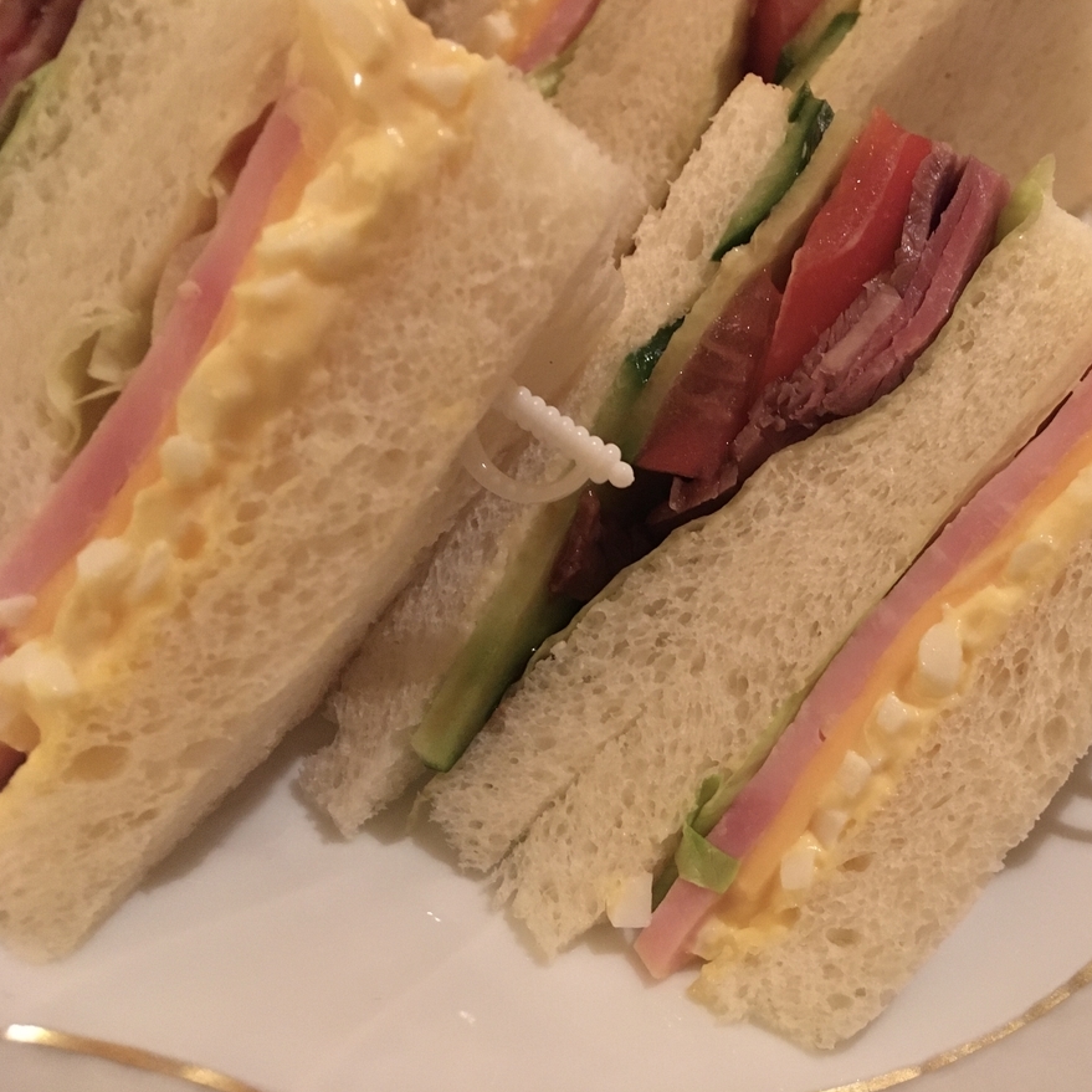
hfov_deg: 46.5
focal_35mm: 35
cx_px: 721
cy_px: 542
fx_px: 1249
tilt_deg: -49.9
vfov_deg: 47.2
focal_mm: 4.15
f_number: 2.2
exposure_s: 1/15
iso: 500
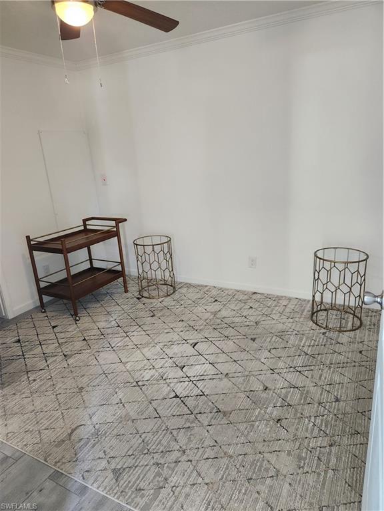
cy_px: 256
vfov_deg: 73.9
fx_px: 340
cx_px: 192
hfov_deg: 58.9
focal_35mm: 23
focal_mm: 5.4
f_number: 1.8
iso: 500
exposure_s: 1/60
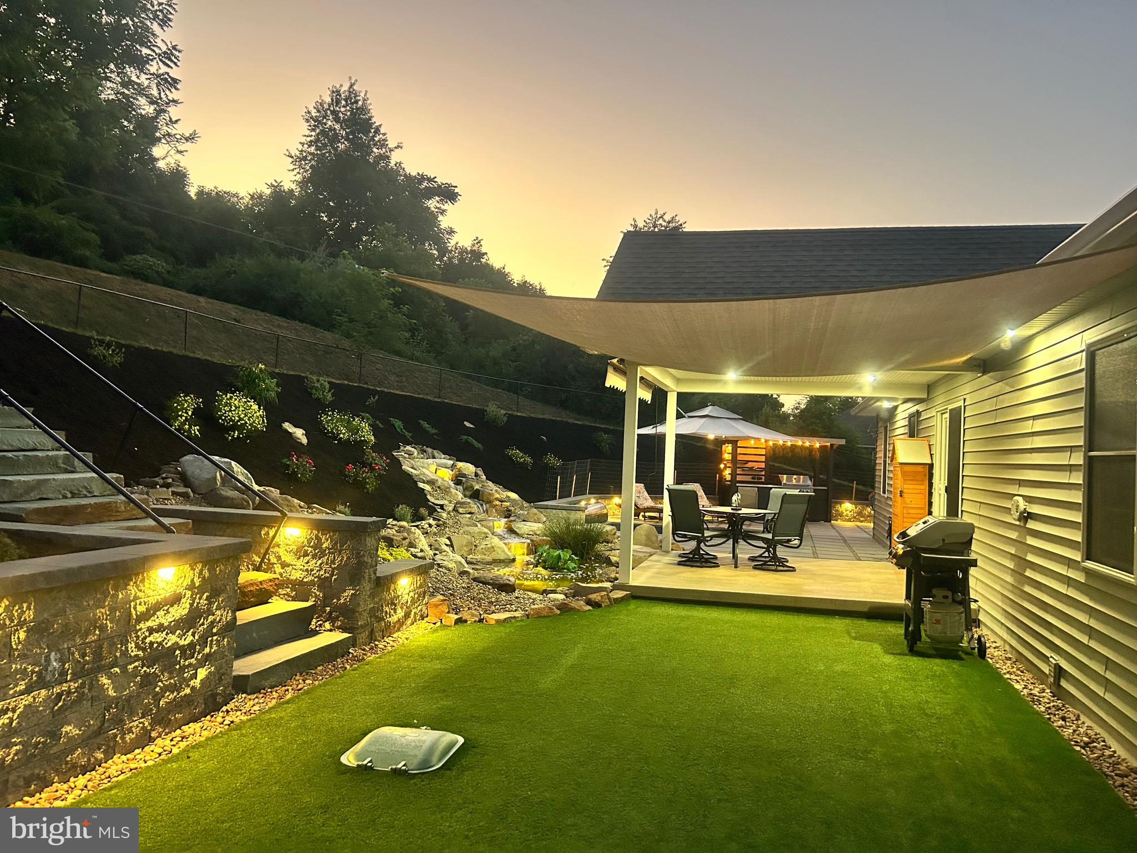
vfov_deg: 53.1
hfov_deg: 67.3
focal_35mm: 26
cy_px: 426
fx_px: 854
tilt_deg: +0.0
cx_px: 568
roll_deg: -1.7
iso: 320
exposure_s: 1/60
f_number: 1.5
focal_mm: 5.7
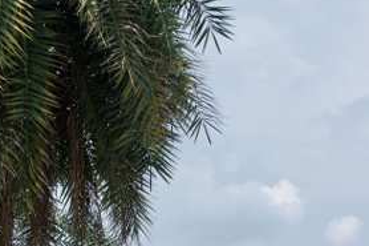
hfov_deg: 17.8
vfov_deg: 11.5
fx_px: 1178
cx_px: 215
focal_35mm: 115
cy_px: 345
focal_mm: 27
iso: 100
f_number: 9
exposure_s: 1/250
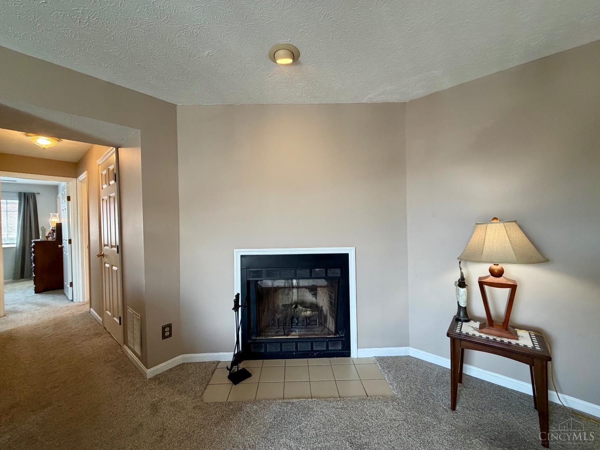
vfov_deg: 85.7
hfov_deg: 102.1
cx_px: 300
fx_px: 243
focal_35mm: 14
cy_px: 225
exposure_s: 1/120
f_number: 2.2
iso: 320
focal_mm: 2.22
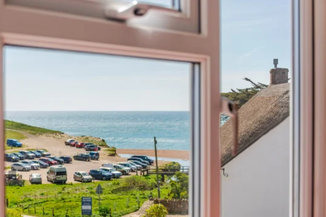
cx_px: 114
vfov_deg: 24.2
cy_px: 113
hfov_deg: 35.4
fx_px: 507
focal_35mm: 56
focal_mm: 42
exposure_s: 1/250
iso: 100
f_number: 4.5
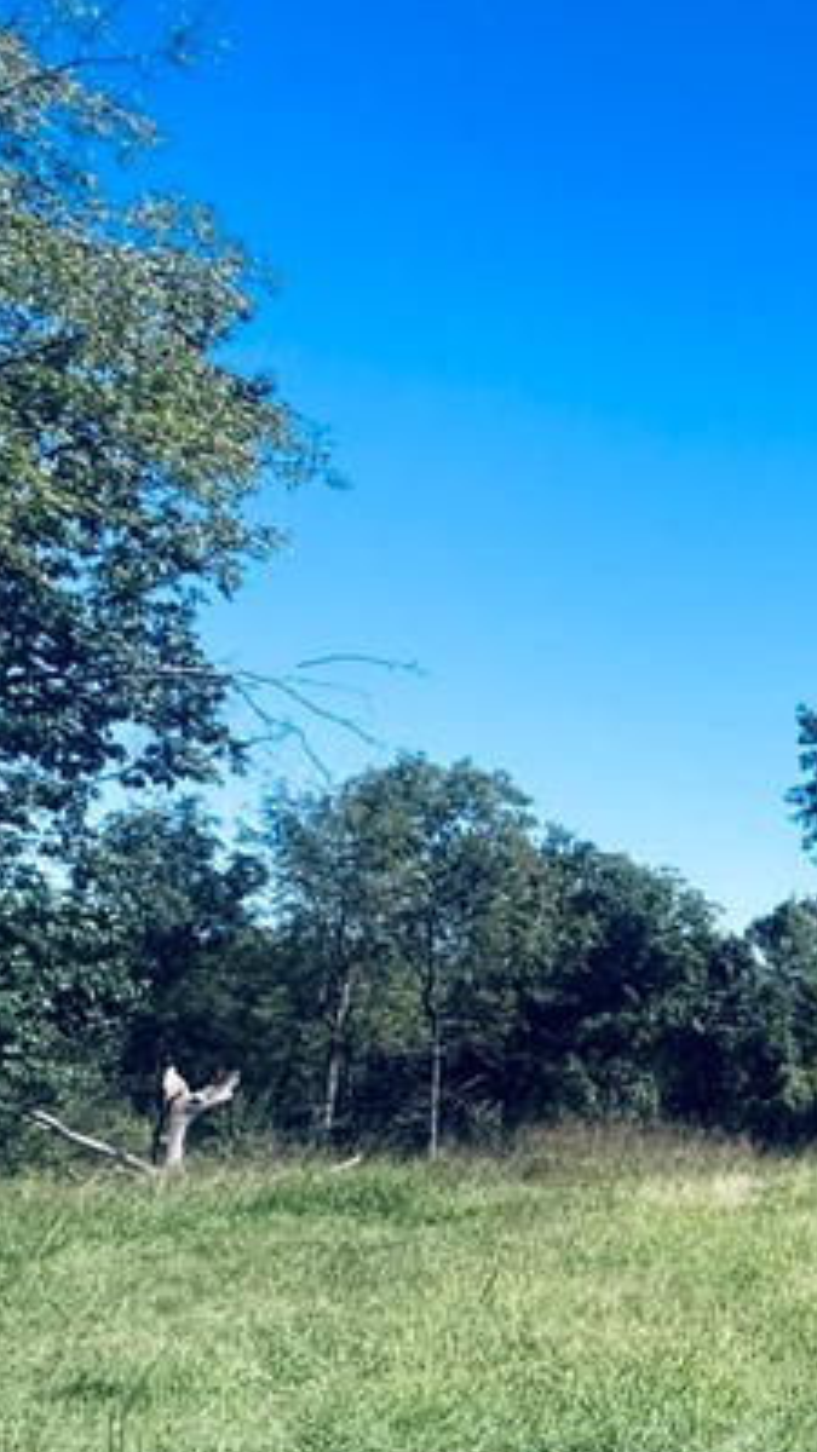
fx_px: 1502
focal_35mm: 39
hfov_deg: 22.1
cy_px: 1071
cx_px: 1376
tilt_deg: -1.6
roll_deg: -3.3
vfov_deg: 49.7
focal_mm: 2.22
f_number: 2.2
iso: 40
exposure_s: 1/1143
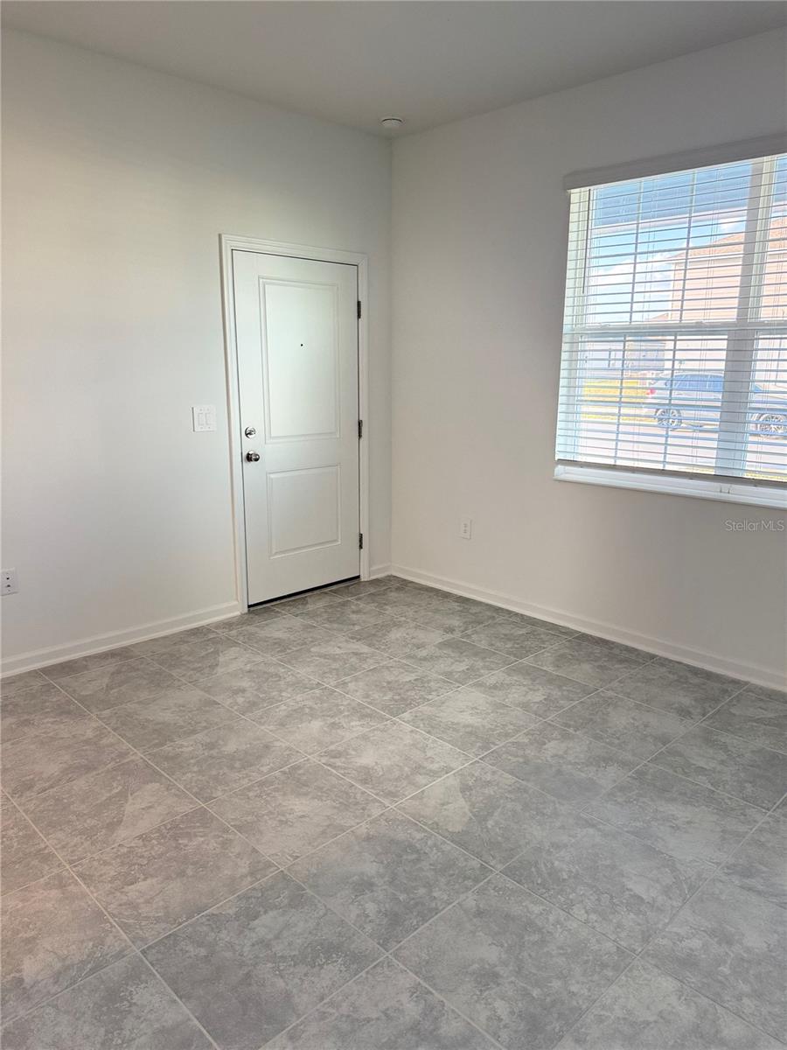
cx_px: 394
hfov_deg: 56.8
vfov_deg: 71.6
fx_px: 728
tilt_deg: -12.0
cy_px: 525
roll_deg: -1.3
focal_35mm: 24
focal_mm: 6.76
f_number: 1.78
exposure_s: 1/125
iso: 200
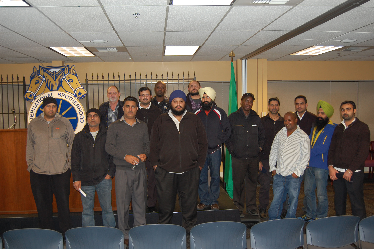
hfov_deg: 55.1
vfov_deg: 38.3
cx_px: 187
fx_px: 358
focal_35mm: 34
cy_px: 124
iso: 400
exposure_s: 1/60
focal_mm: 23
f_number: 3.8
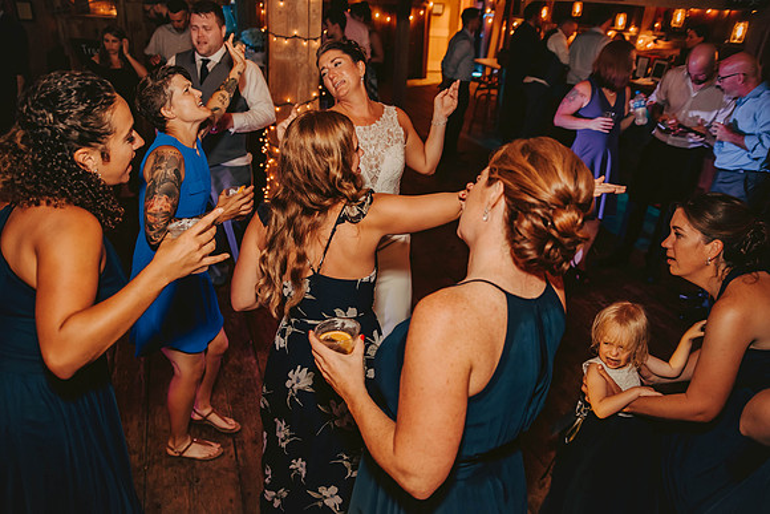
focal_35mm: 28
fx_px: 599
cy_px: 257
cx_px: 385
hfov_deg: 65.5
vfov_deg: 46.4
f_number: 2.8
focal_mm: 28
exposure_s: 1/125
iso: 1250
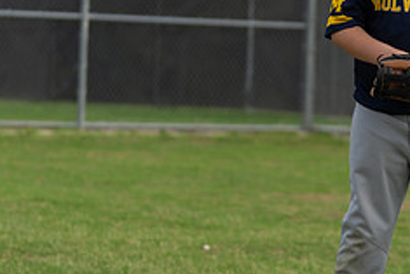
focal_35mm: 173
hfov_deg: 11.7
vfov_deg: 7.9
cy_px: 46
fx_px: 1971
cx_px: 424
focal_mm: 70
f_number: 2.8
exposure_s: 1/320
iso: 160
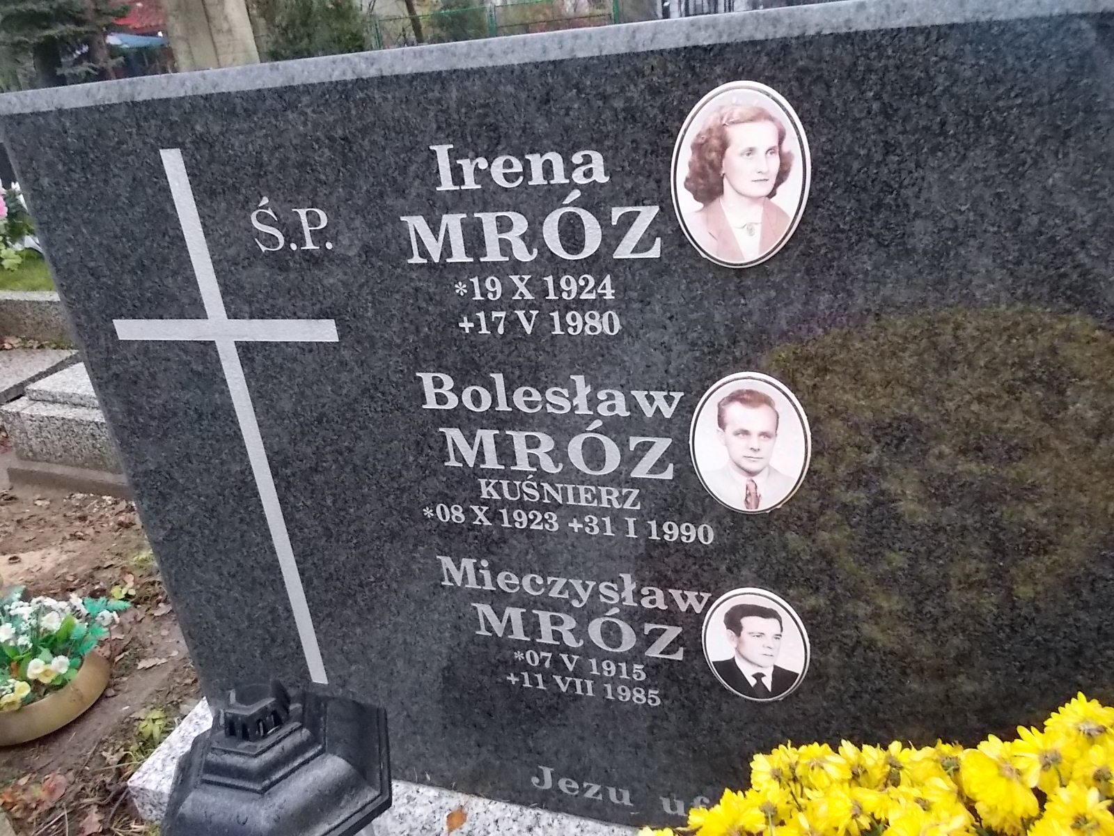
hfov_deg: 67.3
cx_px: 557
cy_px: 418
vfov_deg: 53.1
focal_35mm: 26
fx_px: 837
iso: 400
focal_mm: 4.6
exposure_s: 1/200
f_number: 3.2
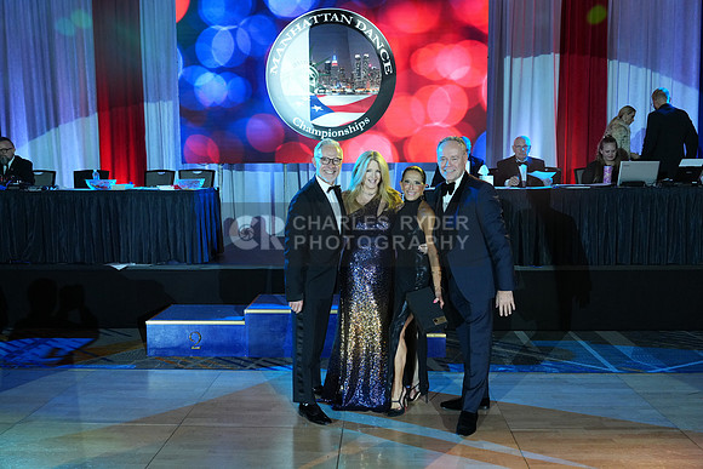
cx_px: 352
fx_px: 586
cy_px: 234
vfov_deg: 43.6
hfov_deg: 61.9
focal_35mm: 30
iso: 2500
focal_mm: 30
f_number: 5
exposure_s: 1/320
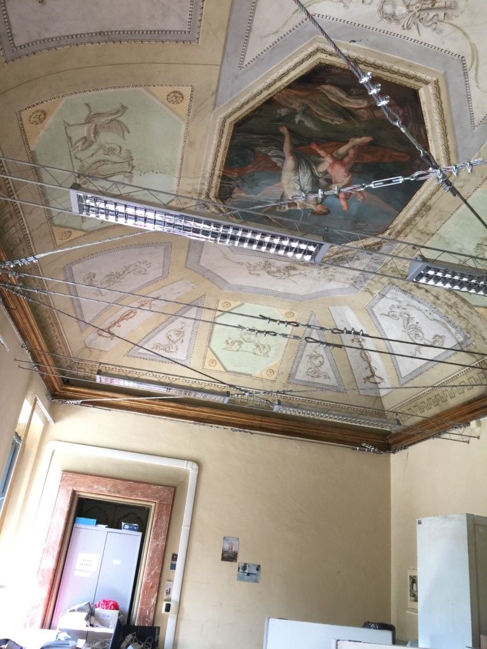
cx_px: 244
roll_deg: -7.0
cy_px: 324
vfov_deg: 61.7
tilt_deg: +24.6
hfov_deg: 48.2
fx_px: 544
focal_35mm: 29
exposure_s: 1/33
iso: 50
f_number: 2.2
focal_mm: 4.15
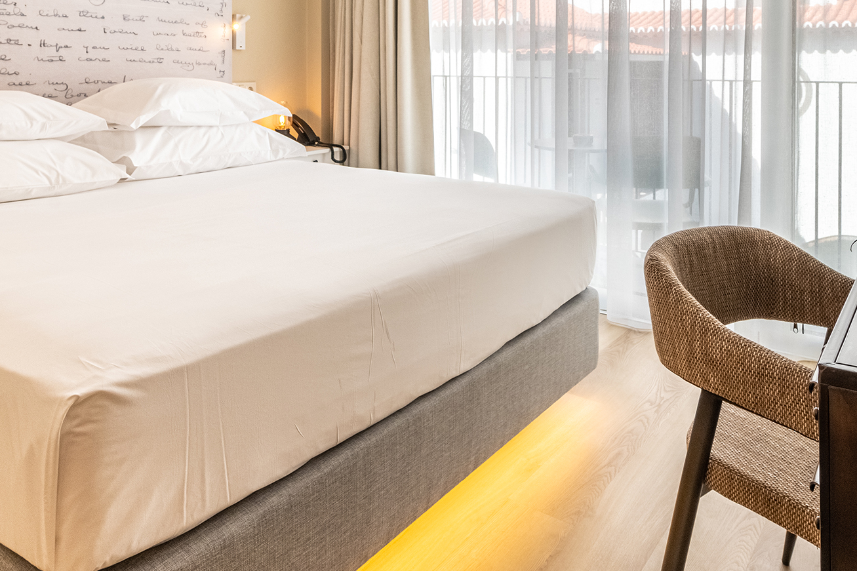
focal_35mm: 30
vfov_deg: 40.9
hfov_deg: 61.9
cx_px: 431
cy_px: 79
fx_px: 714
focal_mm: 14
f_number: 20
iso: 800
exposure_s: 1/250
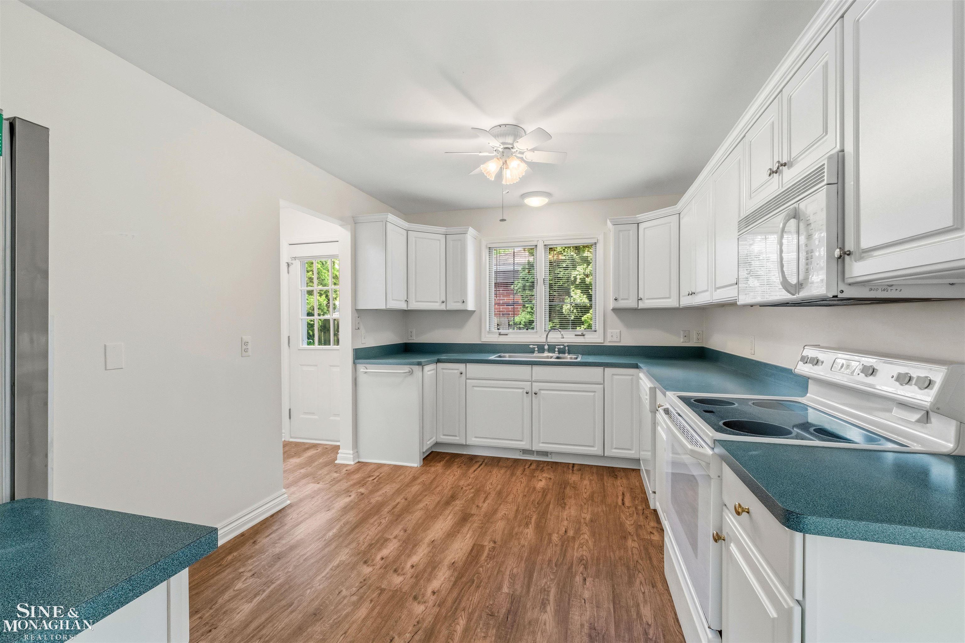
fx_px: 402
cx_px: 482
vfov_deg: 77.3
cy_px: 322
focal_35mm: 15
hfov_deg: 100.4
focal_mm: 10
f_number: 8
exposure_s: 1
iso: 640
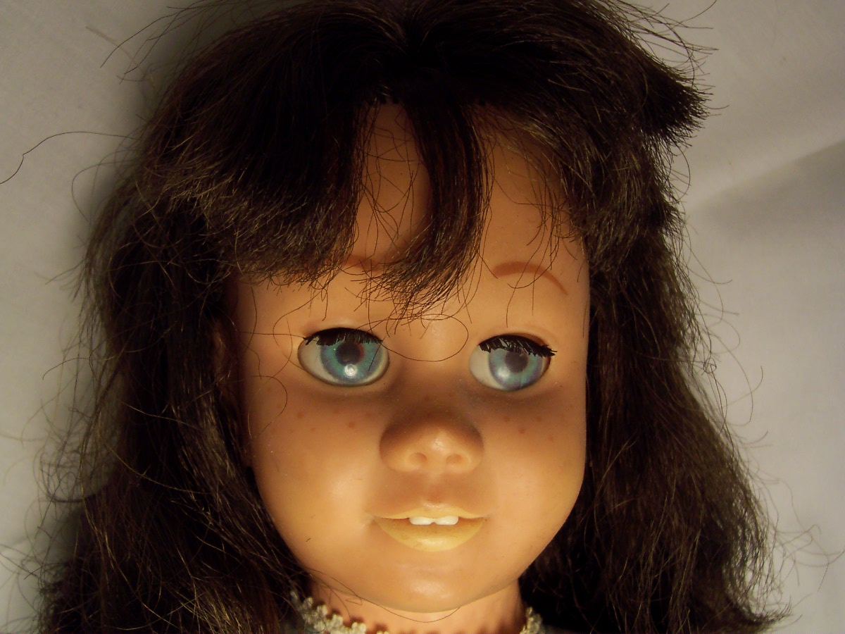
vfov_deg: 38.7
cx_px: 422
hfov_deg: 50.1
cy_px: 317
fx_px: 903
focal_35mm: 37
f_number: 2.8
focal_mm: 5.6
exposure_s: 1/250
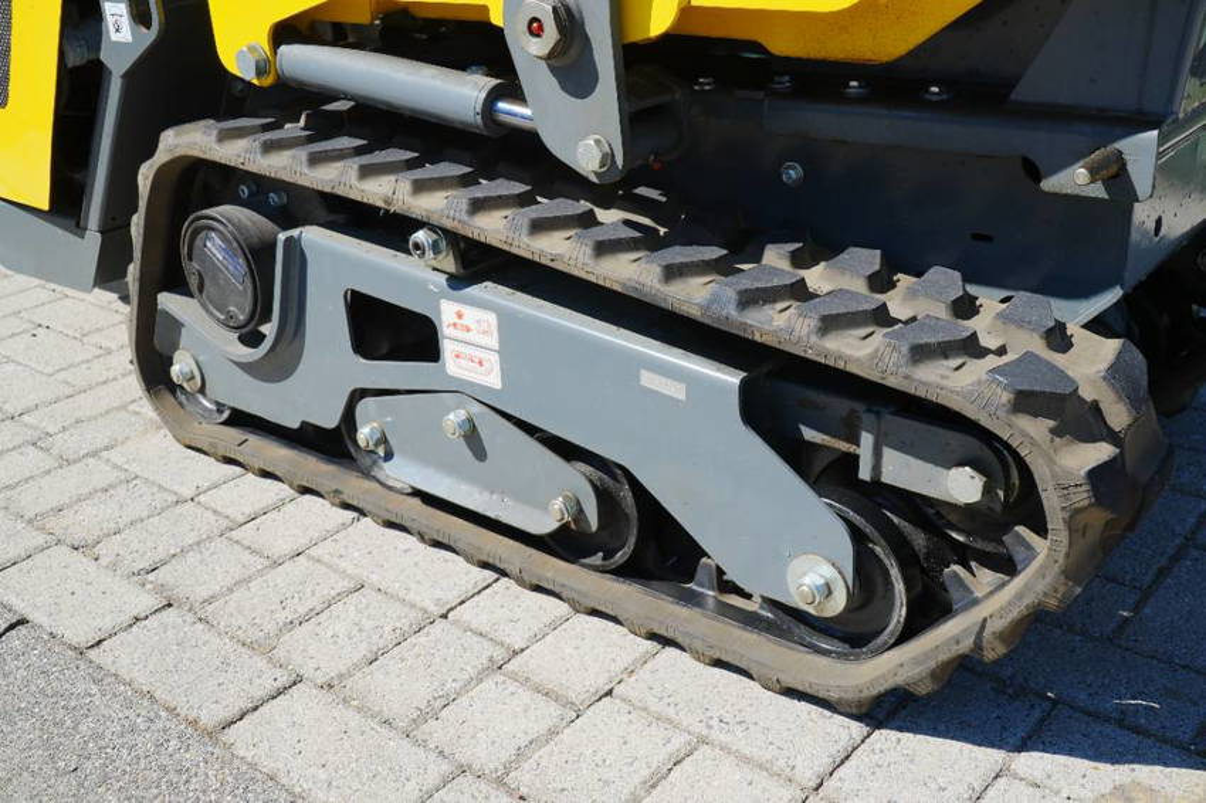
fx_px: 1155
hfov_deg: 55.1
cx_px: 603
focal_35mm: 34
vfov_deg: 38.3
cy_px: 402
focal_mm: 23
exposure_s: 1/250
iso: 100
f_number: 8
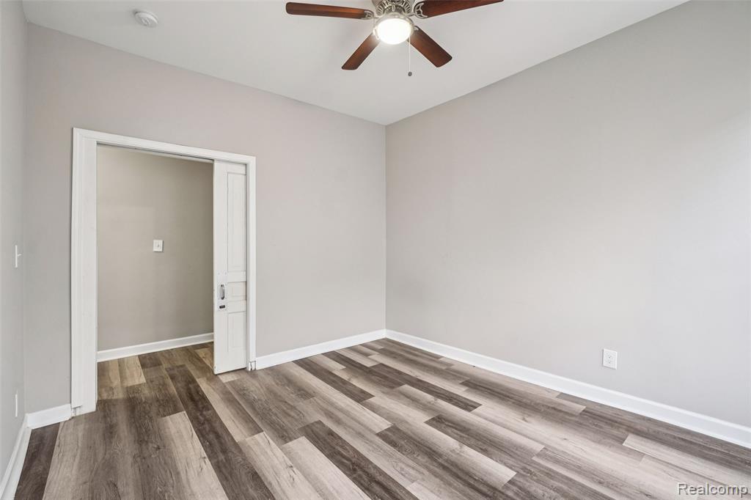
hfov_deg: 100.4
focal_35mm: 15
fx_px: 313
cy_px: 250
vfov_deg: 77.3
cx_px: 376
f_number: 8
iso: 400
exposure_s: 1/10
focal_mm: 10
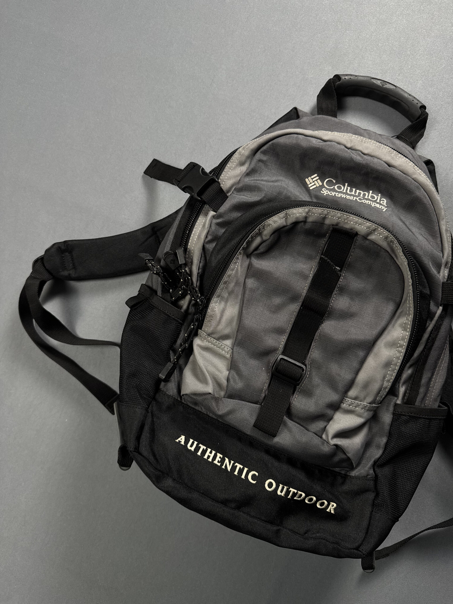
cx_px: 226
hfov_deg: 56.8
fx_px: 419
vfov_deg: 71.6
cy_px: 302
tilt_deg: -86.1
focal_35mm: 24
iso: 200
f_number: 1.78
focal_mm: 6.76
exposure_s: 1/60
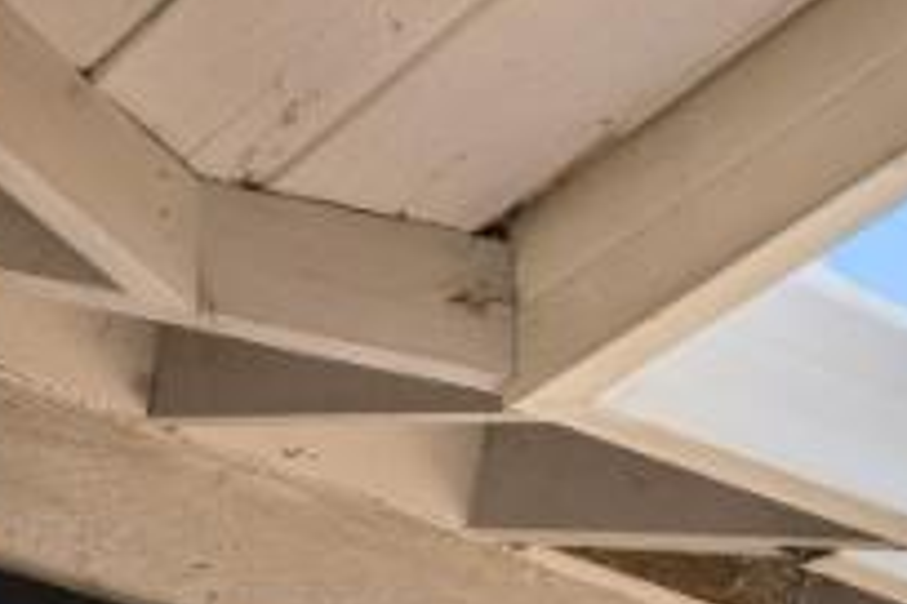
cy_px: 1741
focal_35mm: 103
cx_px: 280
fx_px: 2595
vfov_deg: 10.2
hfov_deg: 19.7
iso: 100
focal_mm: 14
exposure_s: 1/3.33
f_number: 22
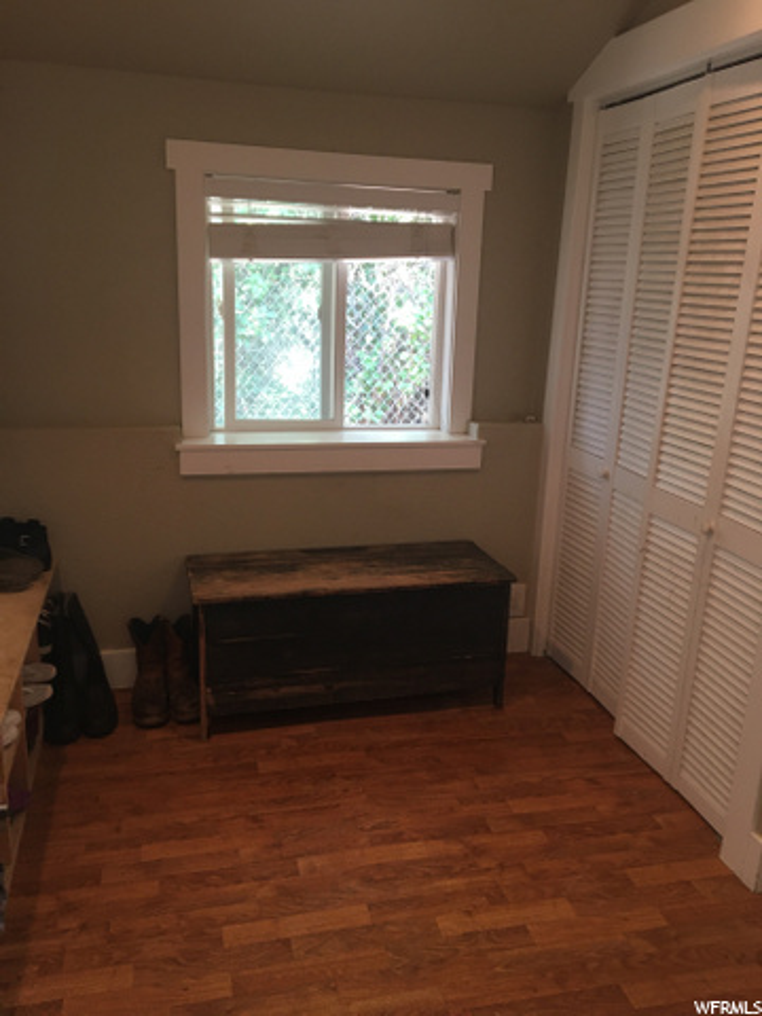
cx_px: 381
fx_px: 851
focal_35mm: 29
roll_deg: -2.2
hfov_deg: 48.2
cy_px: 508
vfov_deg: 61.7
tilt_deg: -15.1
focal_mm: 4.15
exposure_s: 1/30
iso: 80
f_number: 2.2
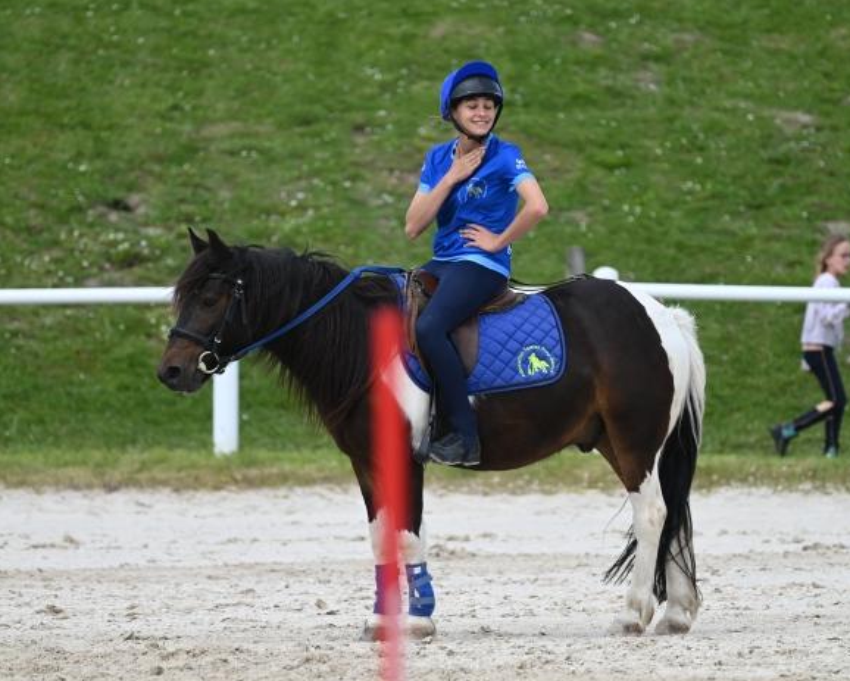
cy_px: 356
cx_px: 444
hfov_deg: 3.7
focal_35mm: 519
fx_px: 13063
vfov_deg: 3.0
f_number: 5.6
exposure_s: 1/1250
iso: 450
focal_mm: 400
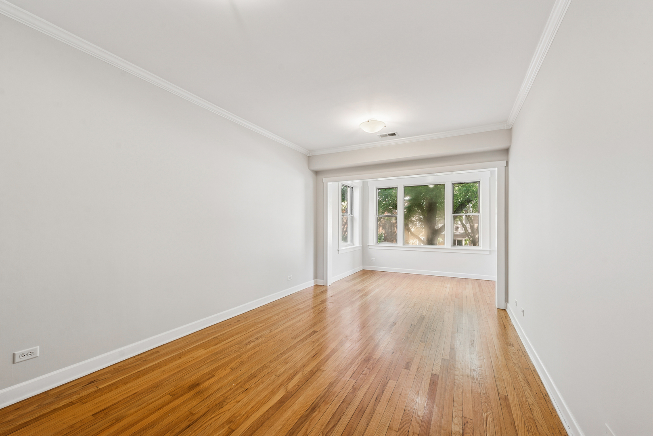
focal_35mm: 14
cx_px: 326
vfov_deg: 81.3
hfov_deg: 104.2
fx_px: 254
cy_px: 218
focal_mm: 14
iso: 200
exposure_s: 1/8
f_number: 8
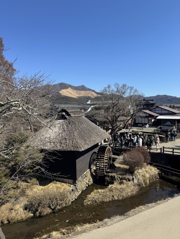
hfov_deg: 56.8
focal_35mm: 24
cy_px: 120
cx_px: 90
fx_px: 166
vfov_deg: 71.6
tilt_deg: -2.7
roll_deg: +0.4
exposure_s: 1/3802
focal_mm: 6.76
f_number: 1.78
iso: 80
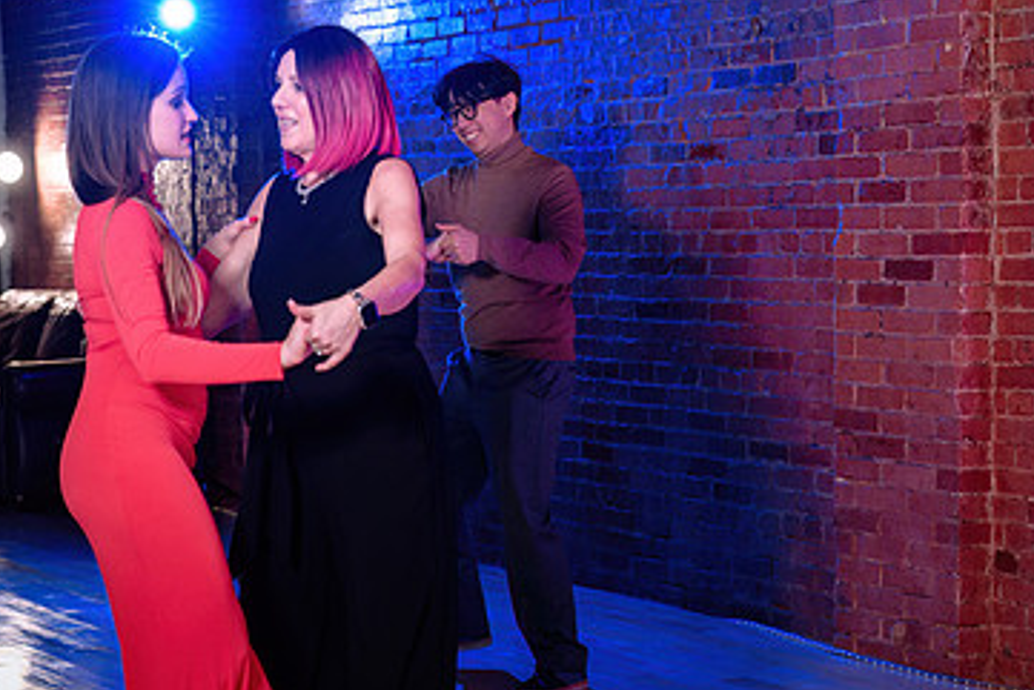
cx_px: 500
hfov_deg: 23.4
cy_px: 412
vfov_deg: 15.7
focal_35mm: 87
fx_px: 2500
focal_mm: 44
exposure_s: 1/200
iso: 500
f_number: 2.8
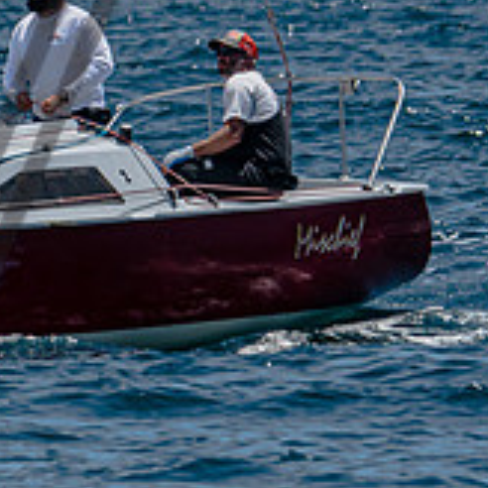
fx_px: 21165
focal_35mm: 1327
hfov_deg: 1.3
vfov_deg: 1.3
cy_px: 26
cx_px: -206
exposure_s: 1/2000
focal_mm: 250
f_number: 5.6
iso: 200
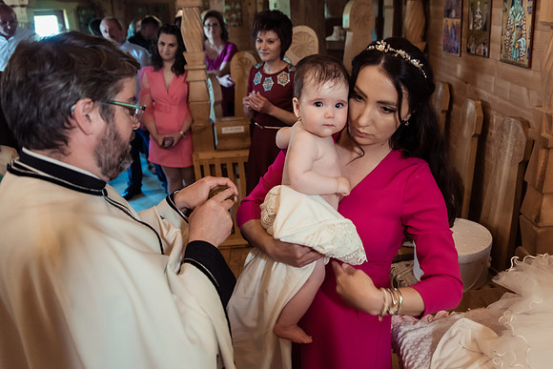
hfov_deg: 60.6
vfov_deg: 43.2
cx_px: 348
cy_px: 159
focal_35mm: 30
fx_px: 465
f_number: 2.8
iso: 1250
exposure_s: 1/125
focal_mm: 24
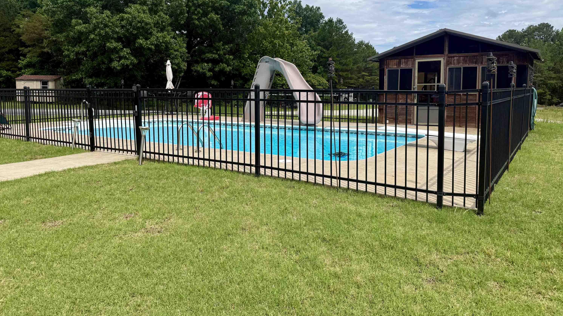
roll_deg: +0.1
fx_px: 403
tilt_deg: -4.7
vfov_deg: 42.6
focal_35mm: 27
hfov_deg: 69.9
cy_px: 119
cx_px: 275
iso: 80
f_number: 1.78
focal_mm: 6.76
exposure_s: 1/4975
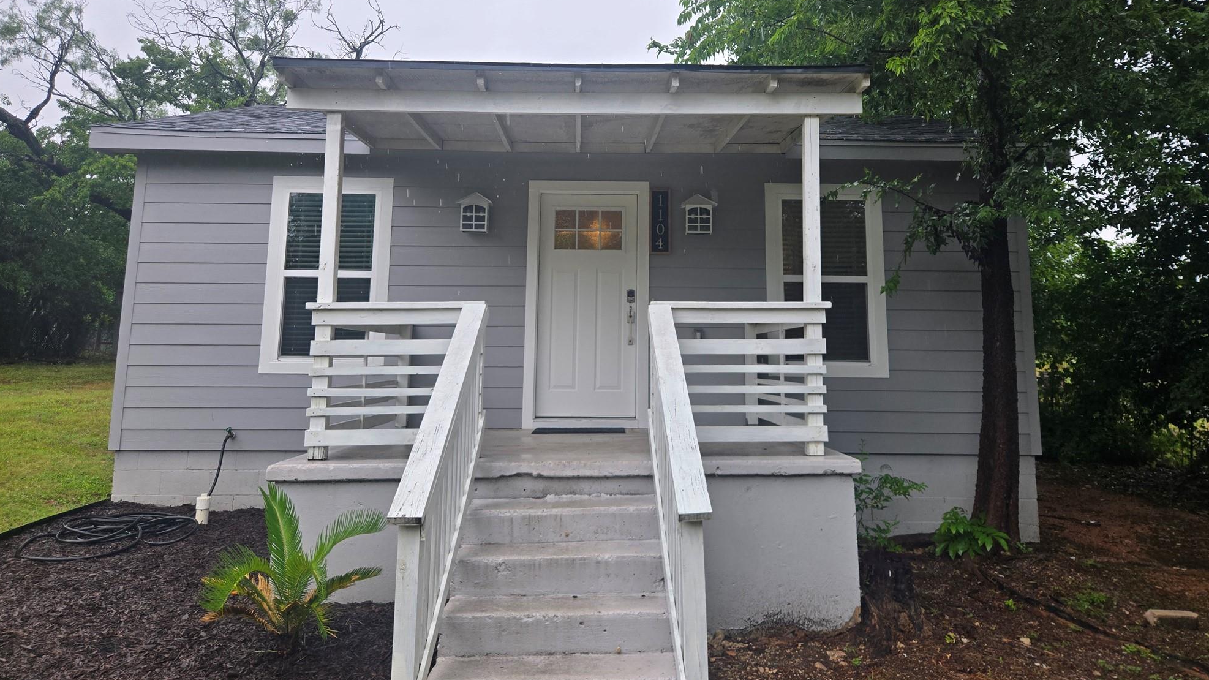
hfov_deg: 71.9
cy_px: 236
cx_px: 620
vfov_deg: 43.8
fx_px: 833
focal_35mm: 26
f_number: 1.8
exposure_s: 1/508
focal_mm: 5.4
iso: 80
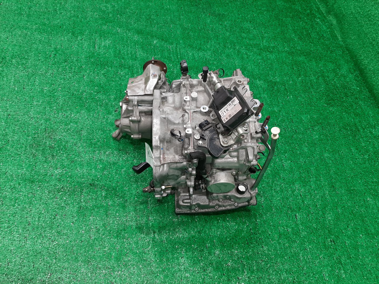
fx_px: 285
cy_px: 142
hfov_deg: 67.3
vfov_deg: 53.1
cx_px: 190
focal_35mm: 26
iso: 109
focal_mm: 3.93
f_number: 1.7
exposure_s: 1/50
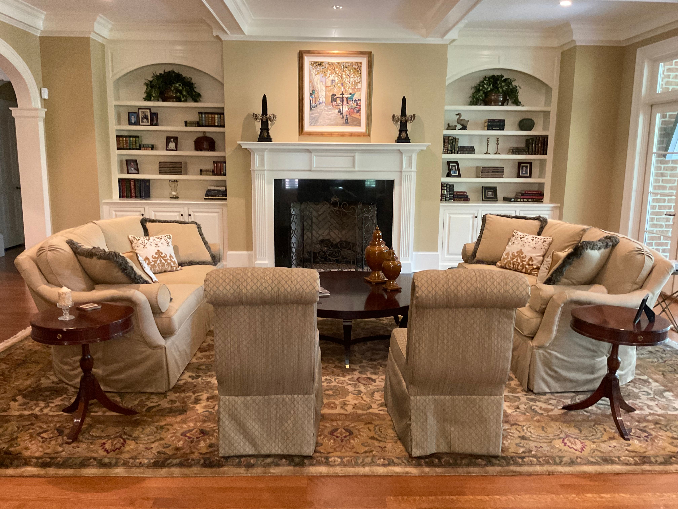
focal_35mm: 29
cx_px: 339
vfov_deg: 48.2
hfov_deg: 61.7
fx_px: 568
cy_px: 254
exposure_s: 1/40
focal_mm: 3
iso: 250
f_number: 1.8
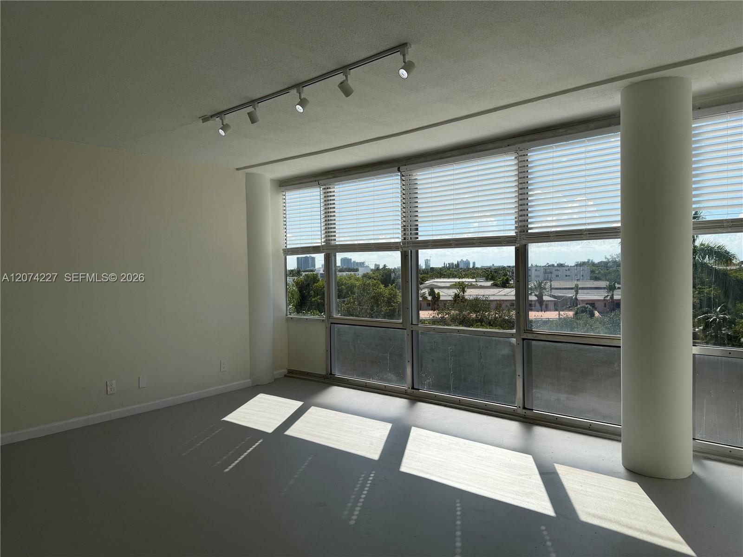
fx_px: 515
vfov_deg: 56.8
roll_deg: +0.8
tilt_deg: -2.0
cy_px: 278
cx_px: 372
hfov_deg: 71.6
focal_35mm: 24
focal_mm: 6.76
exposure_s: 1/4405
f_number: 1.78
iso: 80
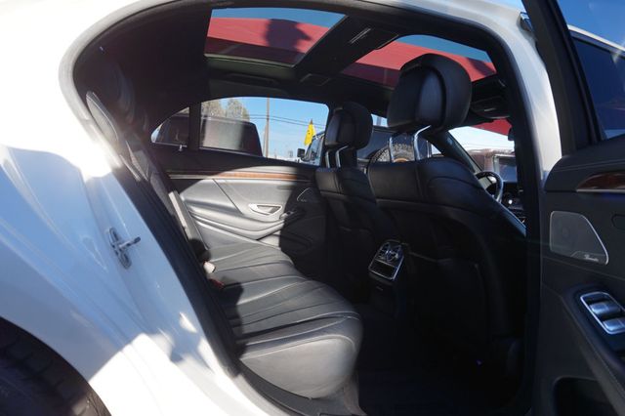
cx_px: 312
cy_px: 208
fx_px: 416
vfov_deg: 53.1
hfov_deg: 73.8
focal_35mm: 24
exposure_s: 1/100
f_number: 7.1
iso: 100
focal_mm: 16
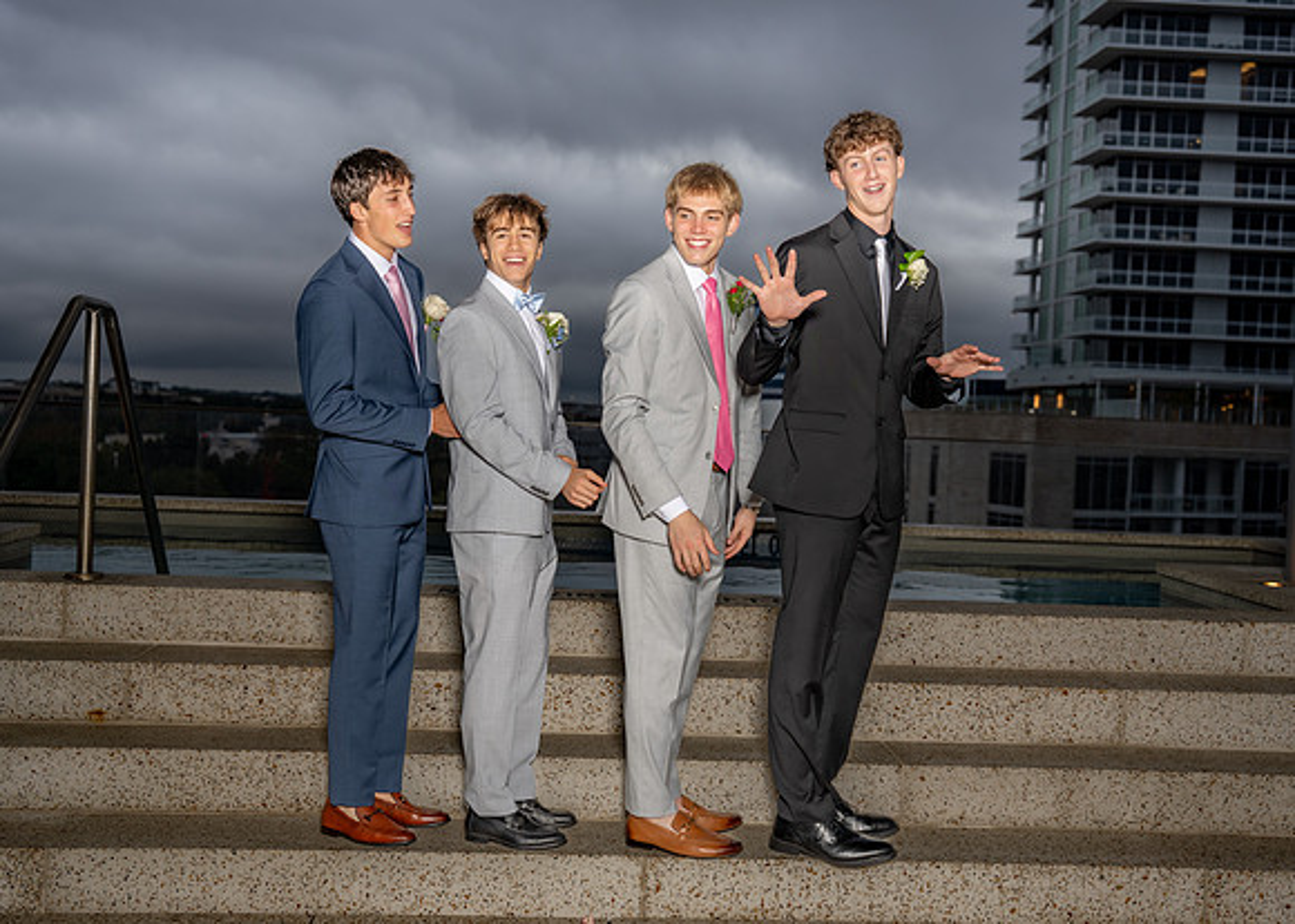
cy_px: 450
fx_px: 1475
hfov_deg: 47.4
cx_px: 682
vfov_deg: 34.8
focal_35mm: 40
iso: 100
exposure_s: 1/400
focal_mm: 35
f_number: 3.5
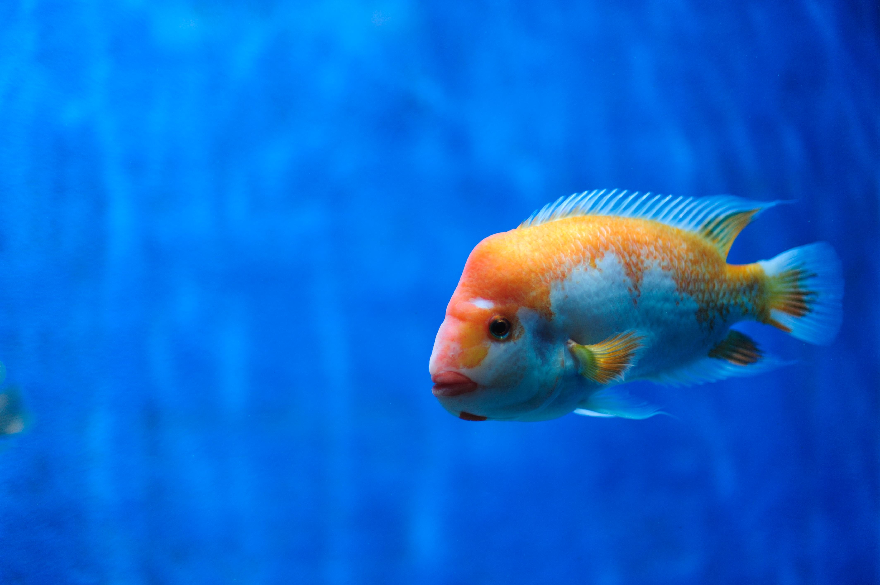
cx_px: 440
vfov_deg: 27.0
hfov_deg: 39.6
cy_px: 292
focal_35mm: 50
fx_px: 1221
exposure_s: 1/80
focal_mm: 50
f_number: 1.4
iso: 400
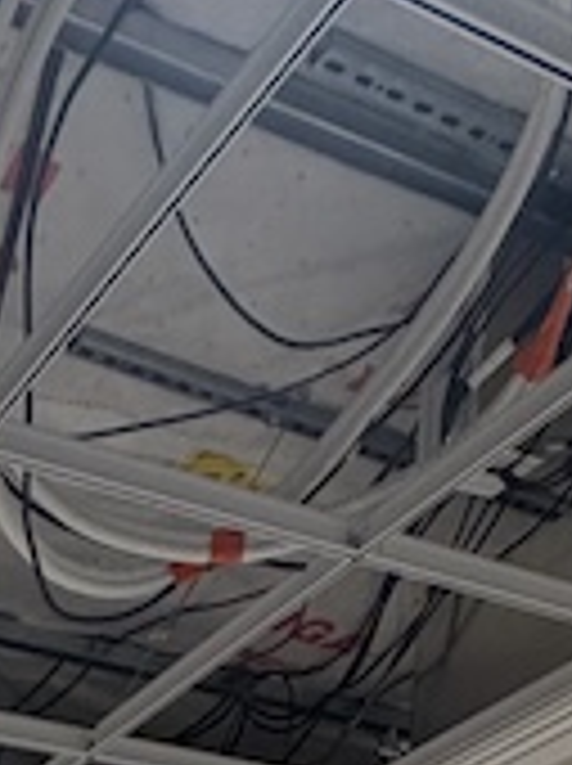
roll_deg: +0.7
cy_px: 1732
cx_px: -239
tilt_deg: -12.2
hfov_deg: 19.8
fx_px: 1458
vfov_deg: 16.4
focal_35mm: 66
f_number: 2.2
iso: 160
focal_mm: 2.22
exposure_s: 1/100
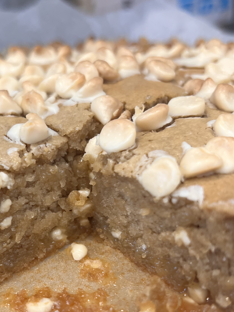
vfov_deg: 38.4
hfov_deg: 29.5
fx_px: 442
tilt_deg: -29.2
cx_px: 77
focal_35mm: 49
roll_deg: +6.1
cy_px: 210
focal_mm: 5.7
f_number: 1.5
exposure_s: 1/100
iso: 64
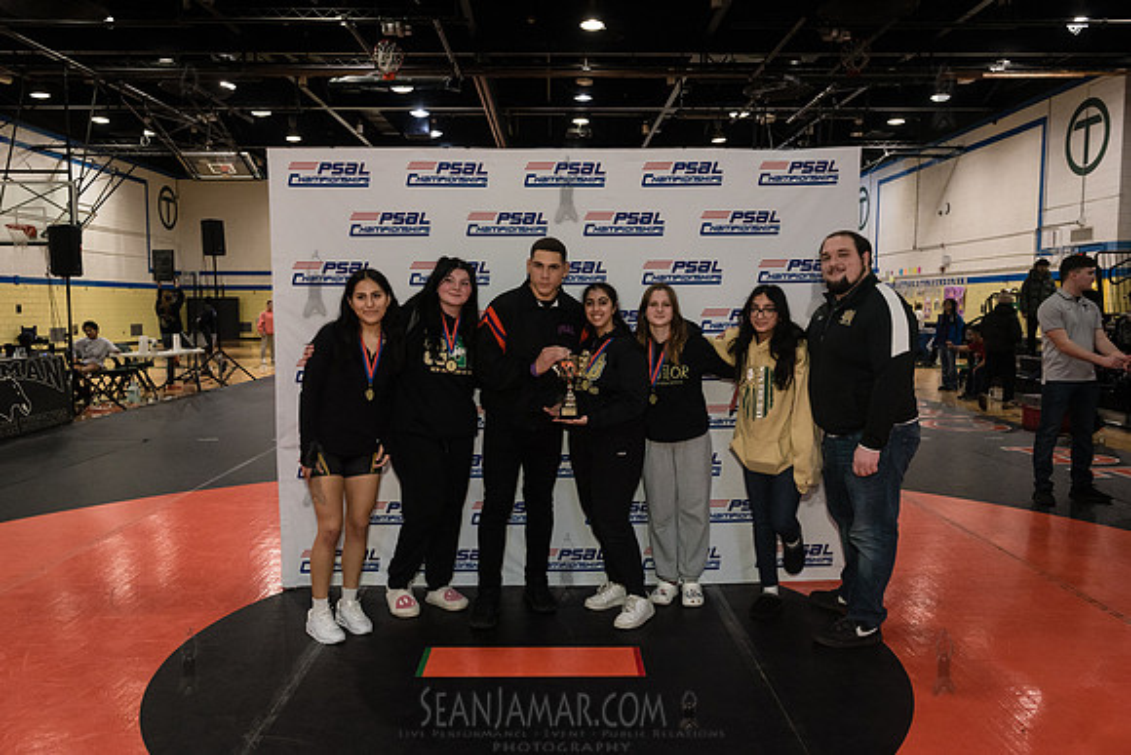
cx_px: 566
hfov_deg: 65.5
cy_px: 378
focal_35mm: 28
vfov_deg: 46.4
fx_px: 880
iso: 4000
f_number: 5
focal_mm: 28
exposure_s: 1/200
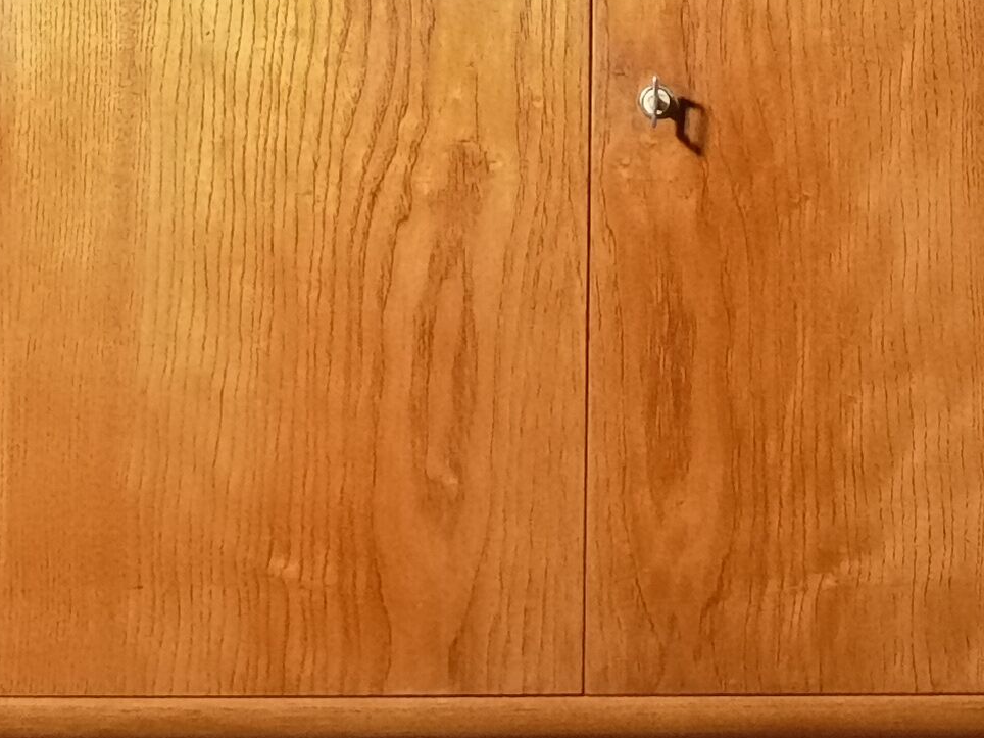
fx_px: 4832
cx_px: 1131
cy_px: 67
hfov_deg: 11.4
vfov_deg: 8.7
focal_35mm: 170
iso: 160
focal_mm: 6.71
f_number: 1.9
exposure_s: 1/50
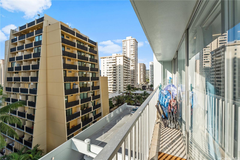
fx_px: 97
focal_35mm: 15
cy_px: 80
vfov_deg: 78.8
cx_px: 120
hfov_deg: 101.9
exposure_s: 1/1000
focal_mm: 14.6
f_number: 9
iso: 400
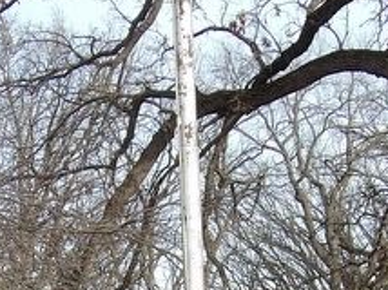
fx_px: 1926
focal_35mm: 172
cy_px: 417
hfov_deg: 11.5
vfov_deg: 8.4
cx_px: 123
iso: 100
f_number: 3.8
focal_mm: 8.2
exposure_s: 1/246
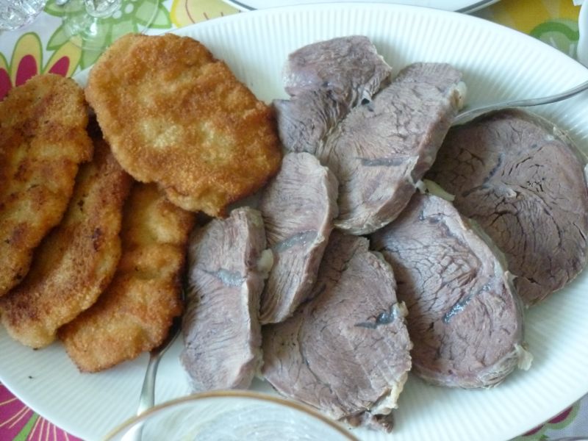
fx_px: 561
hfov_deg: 55.4
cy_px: 220
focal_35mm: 33
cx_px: 294
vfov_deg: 42.9
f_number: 2.8
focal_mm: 5.5
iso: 500
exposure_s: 1/60
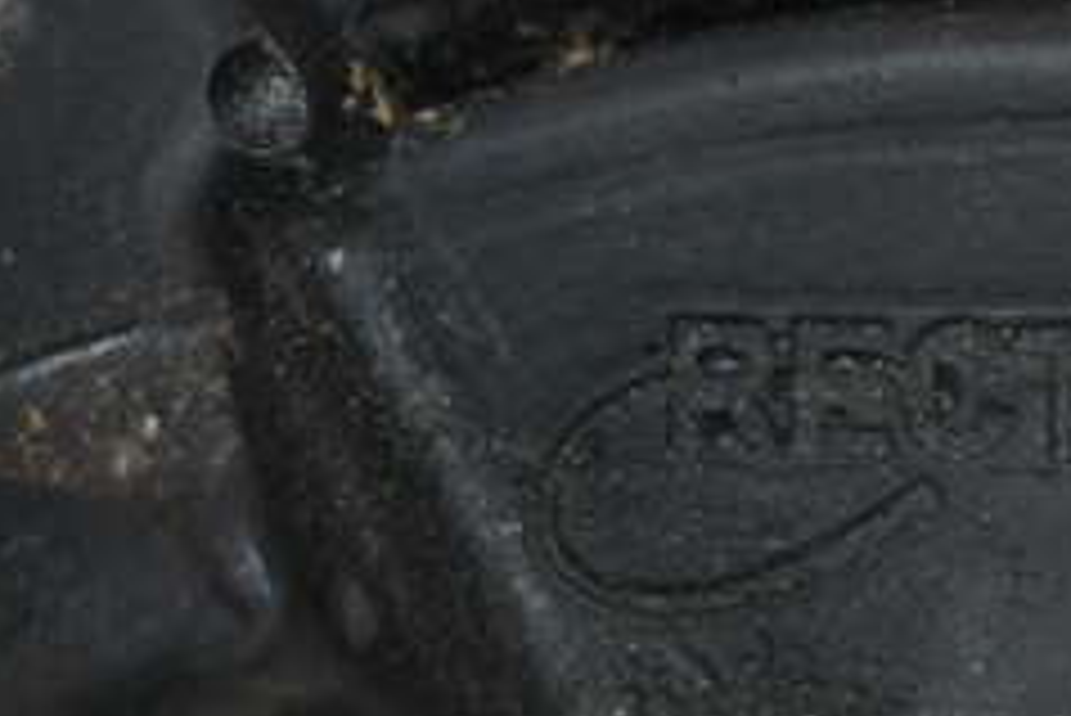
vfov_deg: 7.5
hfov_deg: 11.3
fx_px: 5398
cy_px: -162
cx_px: 882
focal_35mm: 181
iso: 220
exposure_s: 1/60
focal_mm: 45
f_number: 5.3
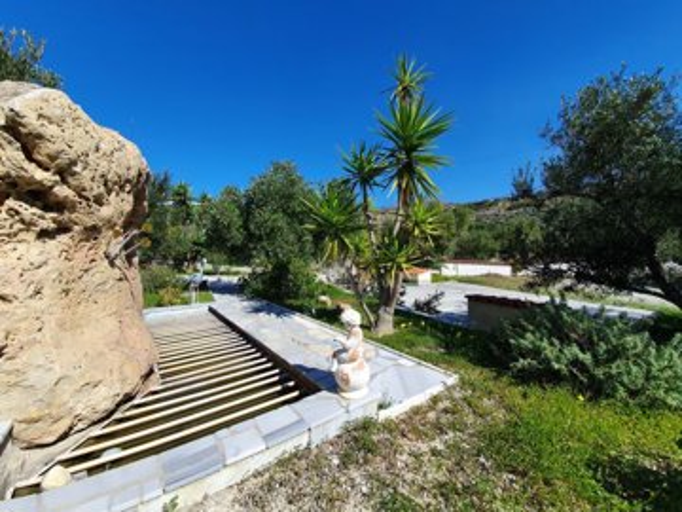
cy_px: 256
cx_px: 341
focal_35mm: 13
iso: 50
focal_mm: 1.8
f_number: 2.2
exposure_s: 1/1428
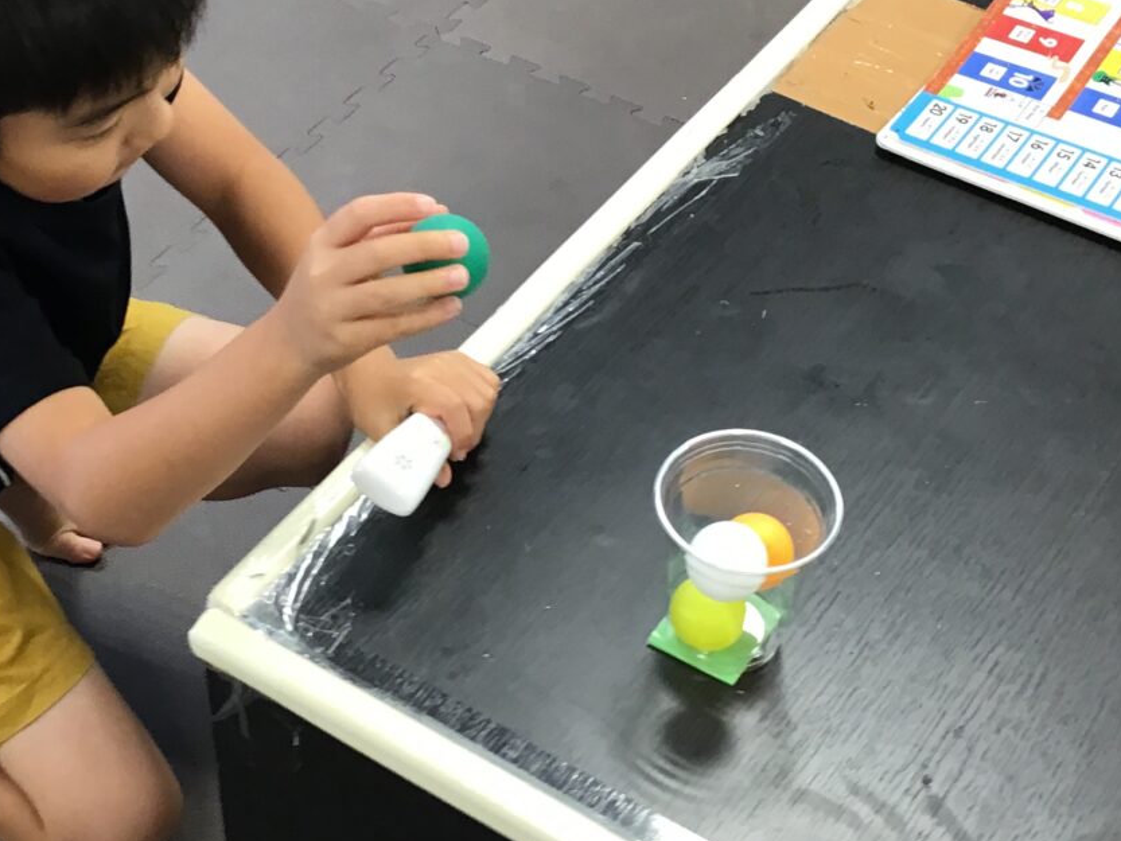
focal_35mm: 67
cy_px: 389
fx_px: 2170
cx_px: 423
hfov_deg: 28.9
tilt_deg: -49.2
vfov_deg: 21.9
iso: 50
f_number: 2.4
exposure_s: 1/30
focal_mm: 3.3
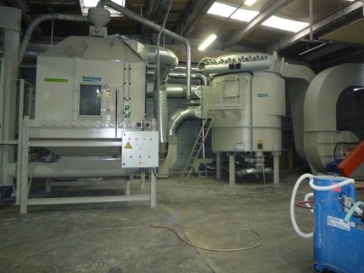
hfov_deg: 63.5
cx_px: 190
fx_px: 294
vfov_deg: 49.6
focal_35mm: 28
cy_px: 122
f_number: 2.8
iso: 640
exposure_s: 1/30
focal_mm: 4.4
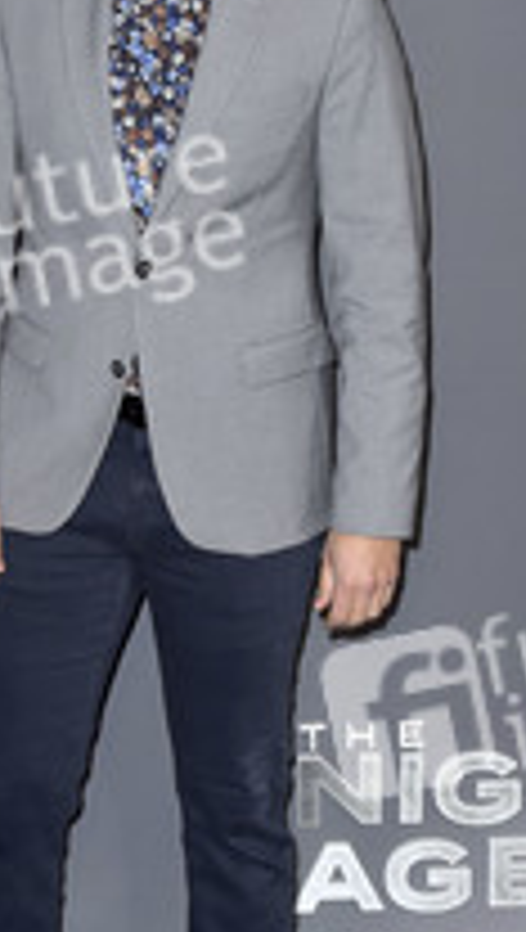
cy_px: 468
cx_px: 146
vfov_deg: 22.0
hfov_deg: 12.5
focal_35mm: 97
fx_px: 2396
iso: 400
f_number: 6.3
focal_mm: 48
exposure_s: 1/250
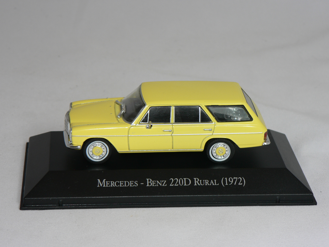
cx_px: 164
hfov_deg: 19.8
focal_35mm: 99
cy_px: 124
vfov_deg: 14.9
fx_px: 941
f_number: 3.2
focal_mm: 16.5
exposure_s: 1/60
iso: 80
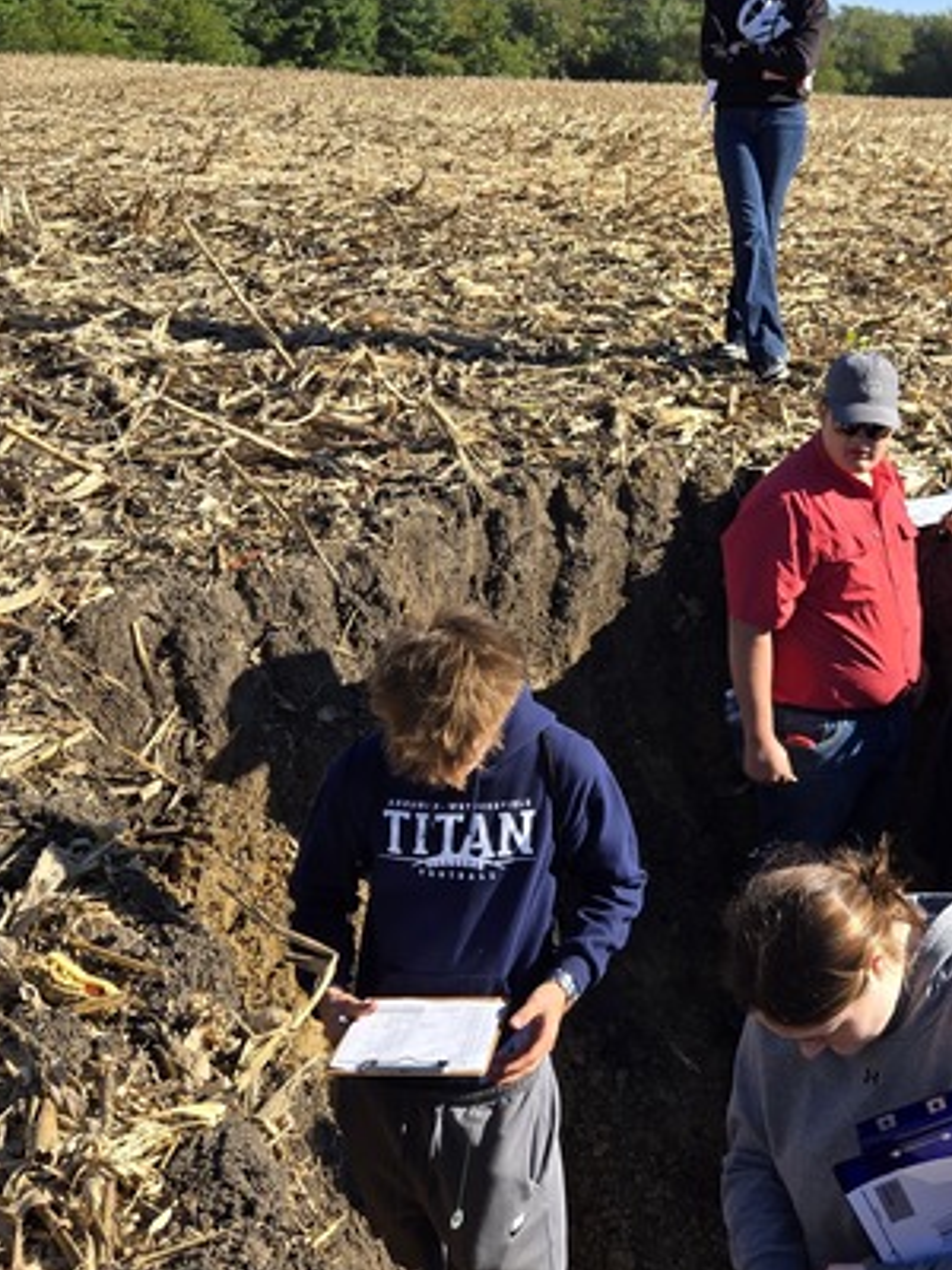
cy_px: 314
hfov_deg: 30.9
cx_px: 720
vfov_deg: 40.1
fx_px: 1687
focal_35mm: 46
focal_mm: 5.4
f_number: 1.8
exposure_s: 1/1212
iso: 25
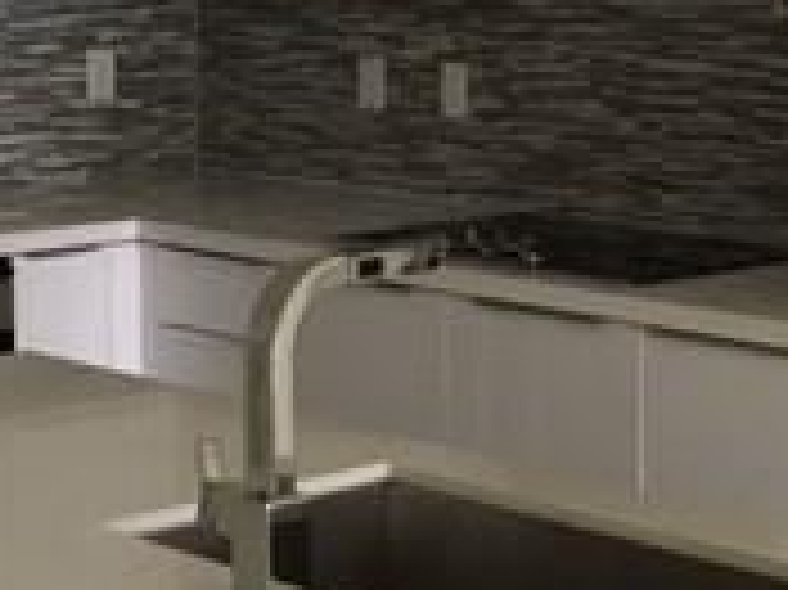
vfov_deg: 13.9
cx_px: 410
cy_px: 252
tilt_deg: -8.5
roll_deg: +0.0
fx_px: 2411
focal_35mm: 106
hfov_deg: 18.6
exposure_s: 1/30
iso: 160
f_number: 2.2
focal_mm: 4.15
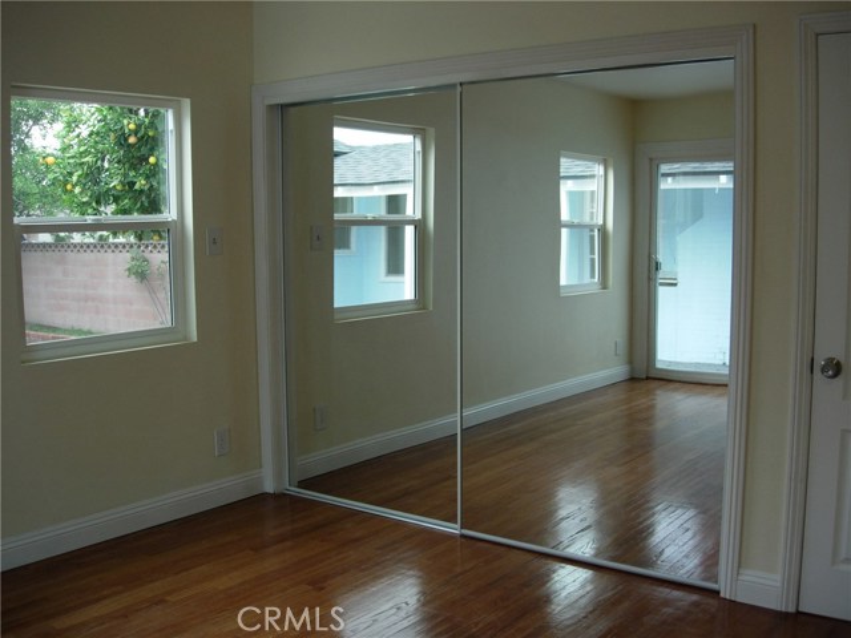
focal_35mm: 38
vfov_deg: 37.7
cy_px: 319
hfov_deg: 49.0
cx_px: 426
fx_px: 934
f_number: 2.8
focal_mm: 7.8
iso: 64
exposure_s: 1/71.8
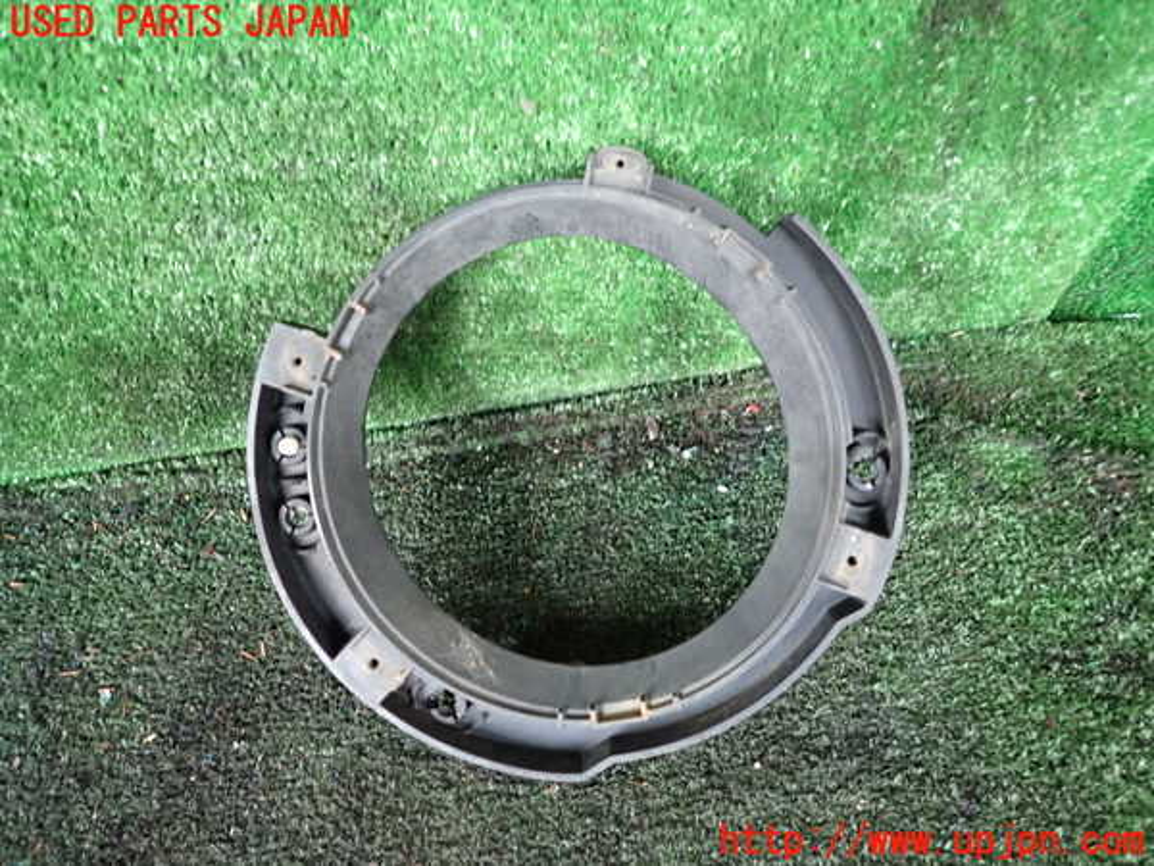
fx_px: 833
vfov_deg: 54.9
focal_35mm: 25
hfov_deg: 69.4
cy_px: 433
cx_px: 577
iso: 640
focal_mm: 4.5
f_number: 2
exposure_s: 1/30
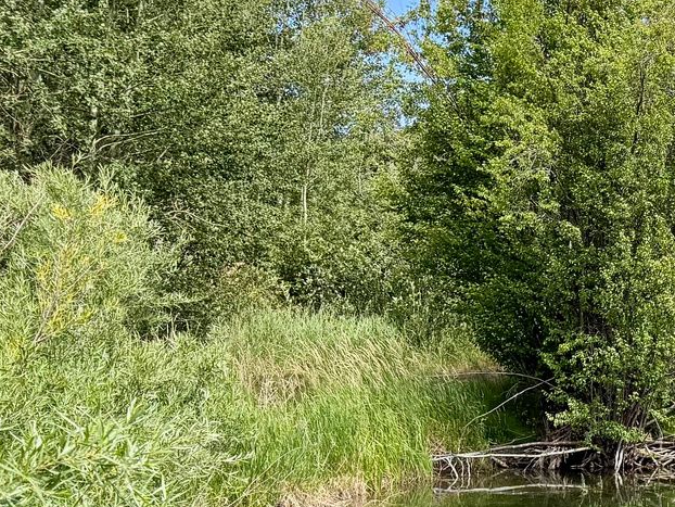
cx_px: 935
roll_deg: -1.3
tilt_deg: -4.4
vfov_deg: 18.4
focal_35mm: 79
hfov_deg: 21.7
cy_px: 434
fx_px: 1541
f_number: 1.78
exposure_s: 1/1618
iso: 100
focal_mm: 6.76
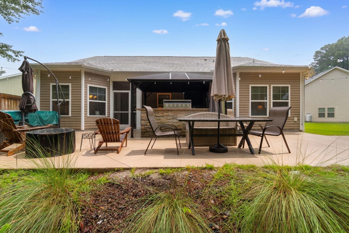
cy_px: 116
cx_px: 174
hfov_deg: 100.4
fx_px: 145
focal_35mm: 15
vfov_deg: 77.3
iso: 100
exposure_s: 1/80
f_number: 4.5
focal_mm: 10
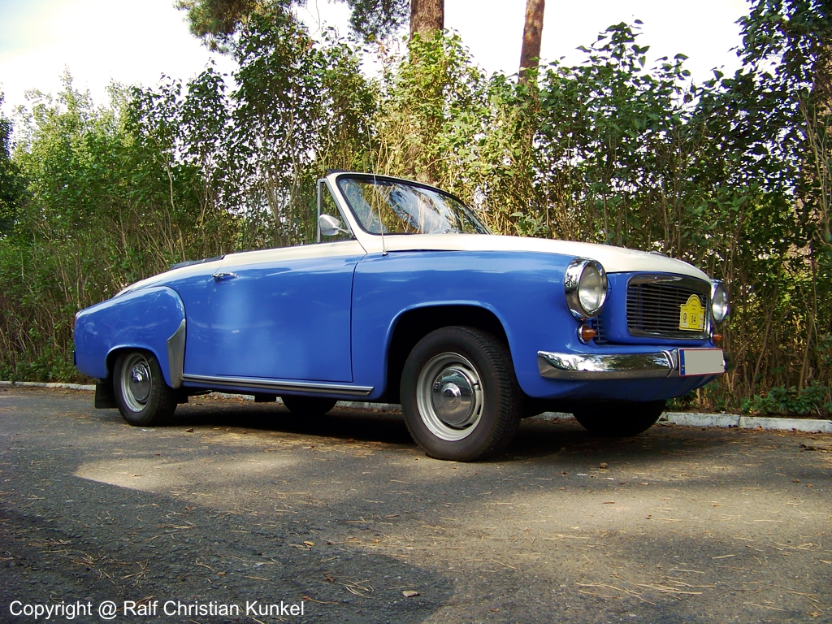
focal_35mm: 36
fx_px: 865
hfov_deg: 51.4
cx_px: 416
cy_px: 312
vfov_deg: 39.7
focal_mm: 5.85
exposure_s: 1/320
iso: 70
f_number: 2.8
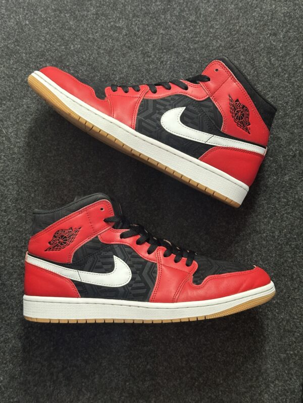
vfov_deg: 39.6
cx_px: 152
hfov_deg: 30.3
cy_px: 202
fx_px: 560
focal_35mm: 48
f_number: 1.78
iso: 320
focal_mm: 6.86
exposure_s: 1/33
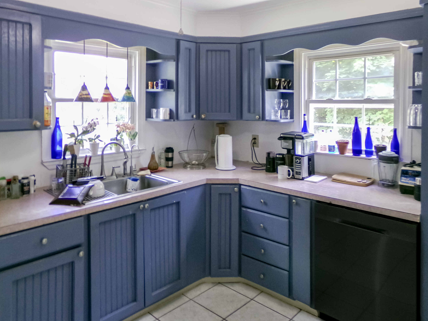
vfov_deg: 53.0
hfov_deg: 67.3
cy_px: 173
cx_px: 203
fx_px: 321
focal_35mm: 26
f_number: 3.7
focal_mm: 4.3
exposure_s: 1/18
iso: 200
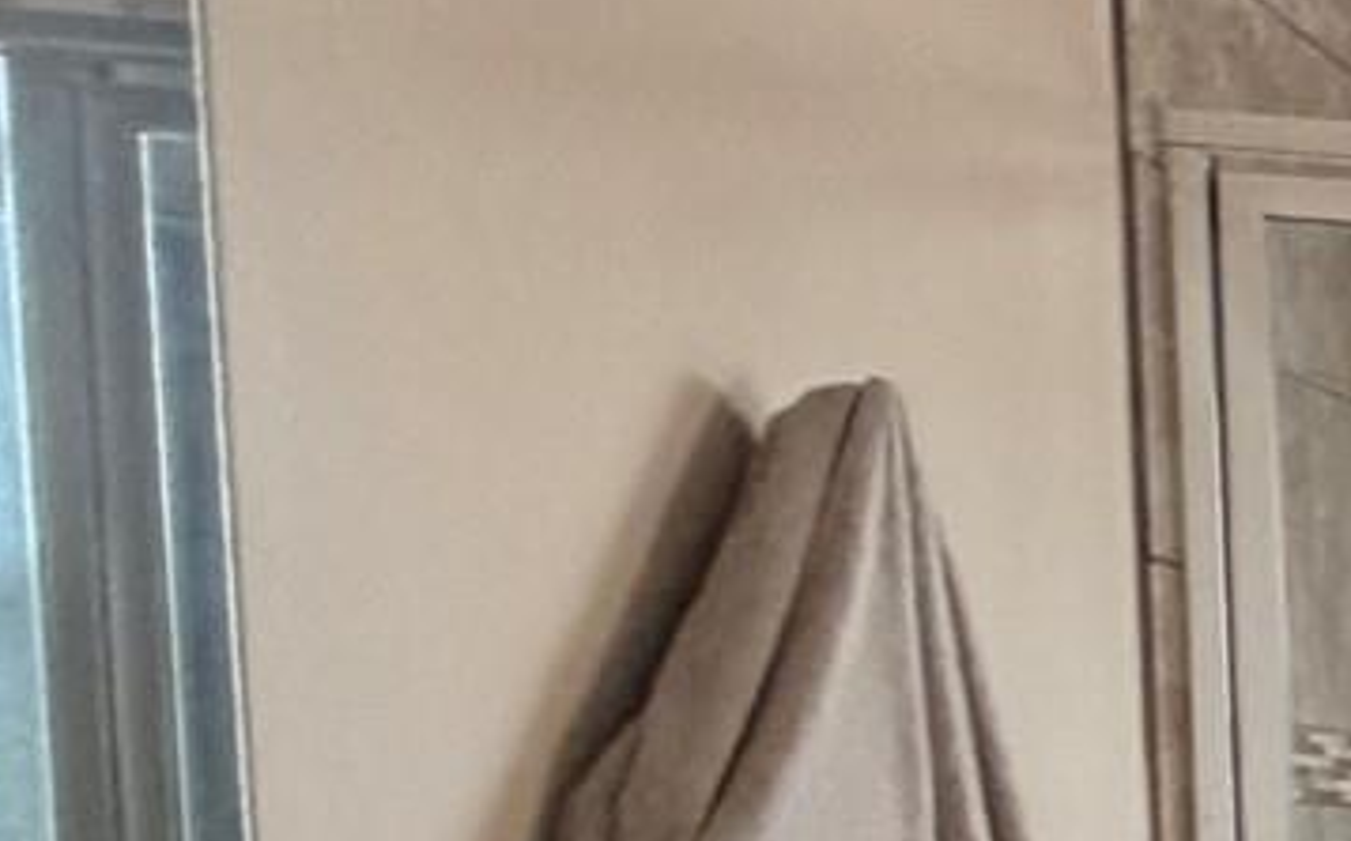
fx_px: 3127
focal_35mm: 85
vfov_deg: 14.5
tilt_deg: -5.4
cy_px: 1177
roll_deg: -1.8
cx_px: 3287
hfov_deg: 14.7
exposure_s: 1/121
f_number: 2.2
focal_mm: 2.22
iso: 320
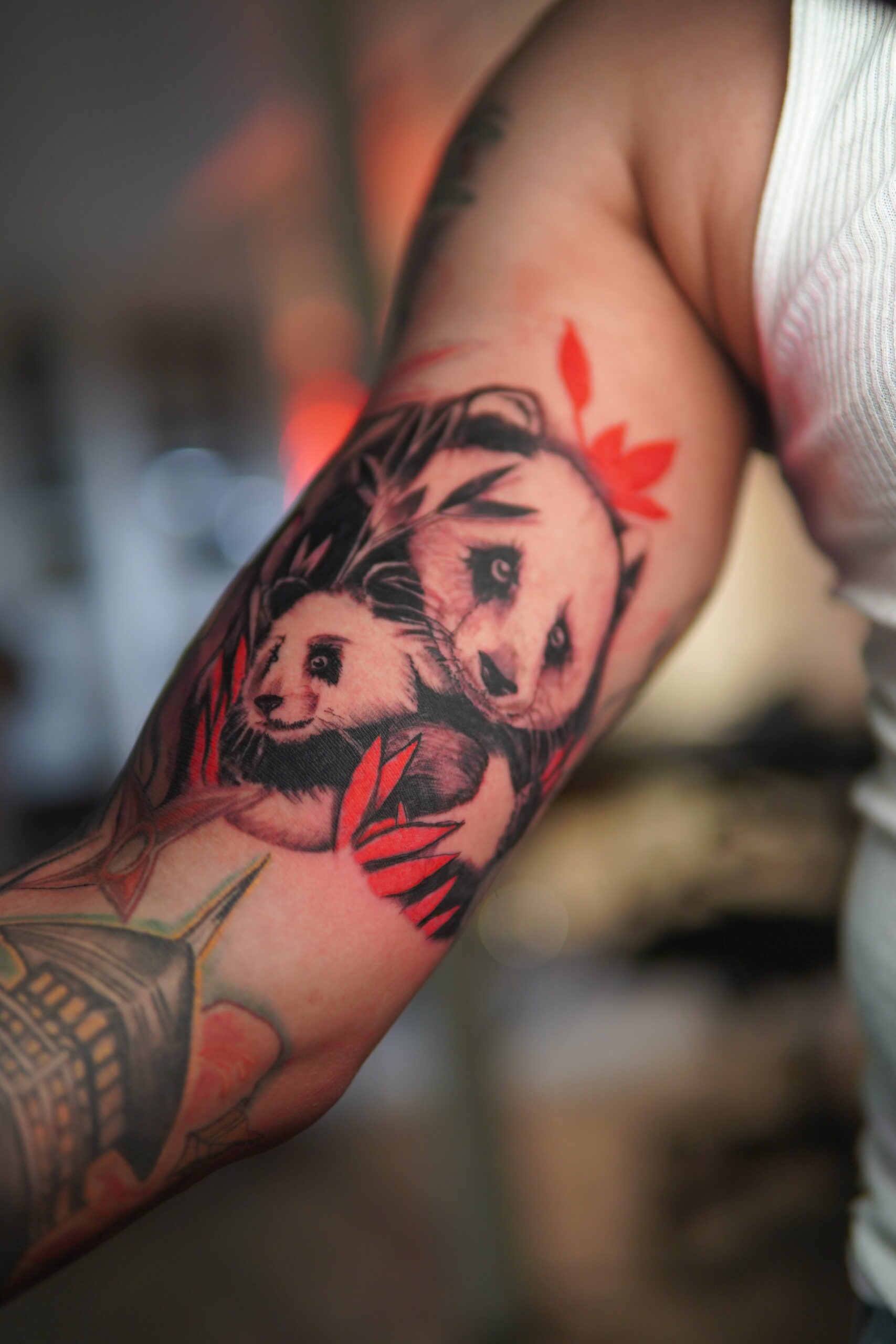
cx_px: 448
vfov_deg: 43.6
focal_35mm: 45
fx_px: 1680
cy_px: 672
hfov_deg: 29.9
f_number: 1.4
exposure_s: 1/200
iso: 500
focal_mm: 30
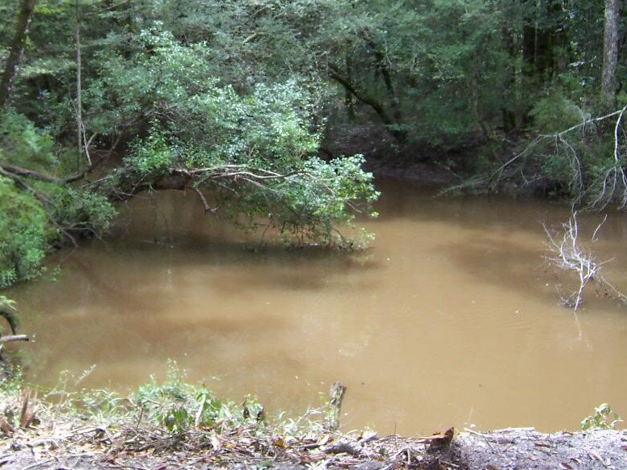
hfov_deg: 37.0
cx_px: 199
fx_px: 924
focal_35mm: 51
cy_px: 120
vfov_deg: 28.2
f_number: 3.4
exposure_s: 1/90
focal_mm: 5.5
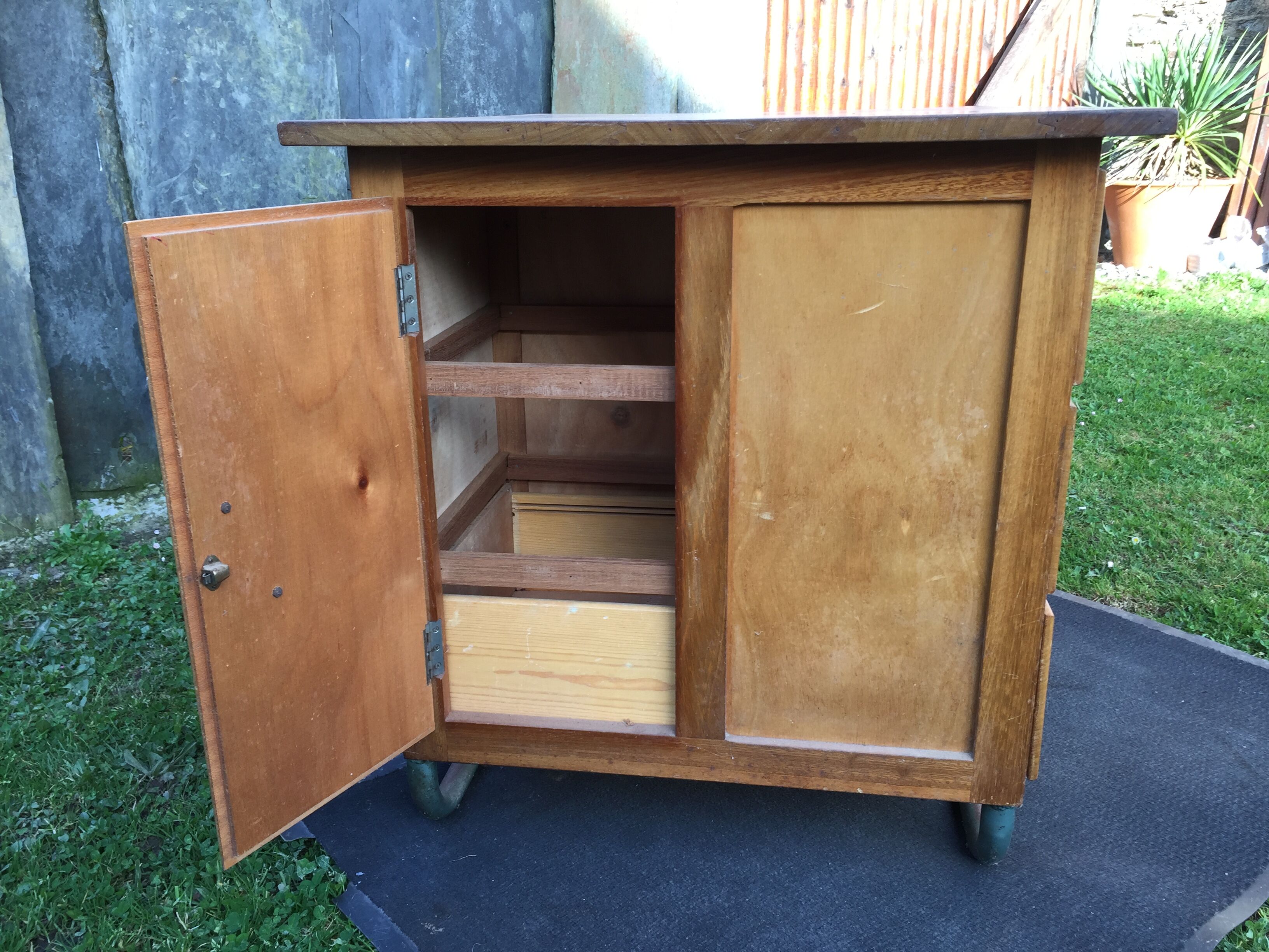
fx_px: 1063
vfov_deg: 48.2
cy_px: 476
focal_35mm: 29
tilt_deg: -18.3
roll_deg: -1.3
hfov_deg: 61.7
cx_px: 634
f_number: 2.2
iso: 32
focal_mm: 4.15
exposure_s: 1/119
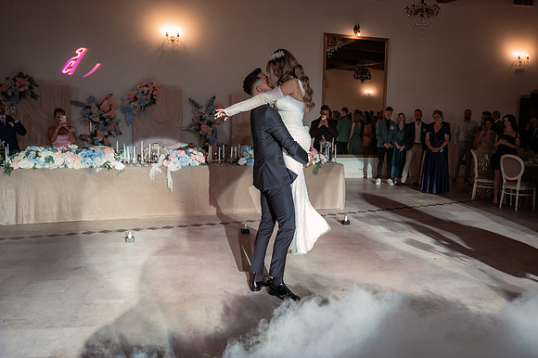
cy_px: 164
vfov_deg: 43.0
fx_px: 454
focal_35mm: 30
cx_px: 292
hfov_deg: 61.2
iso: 1600
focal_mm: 28
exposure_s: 1/320
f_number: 2.8
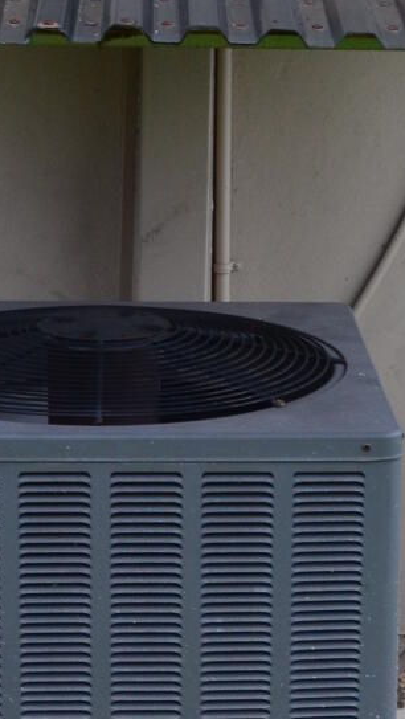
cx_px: 214
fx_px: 2421
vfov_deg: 16.9
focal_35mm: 127
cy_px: 295
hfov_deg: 9.6
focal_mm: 22
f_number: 8
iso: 450
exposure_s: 1/60
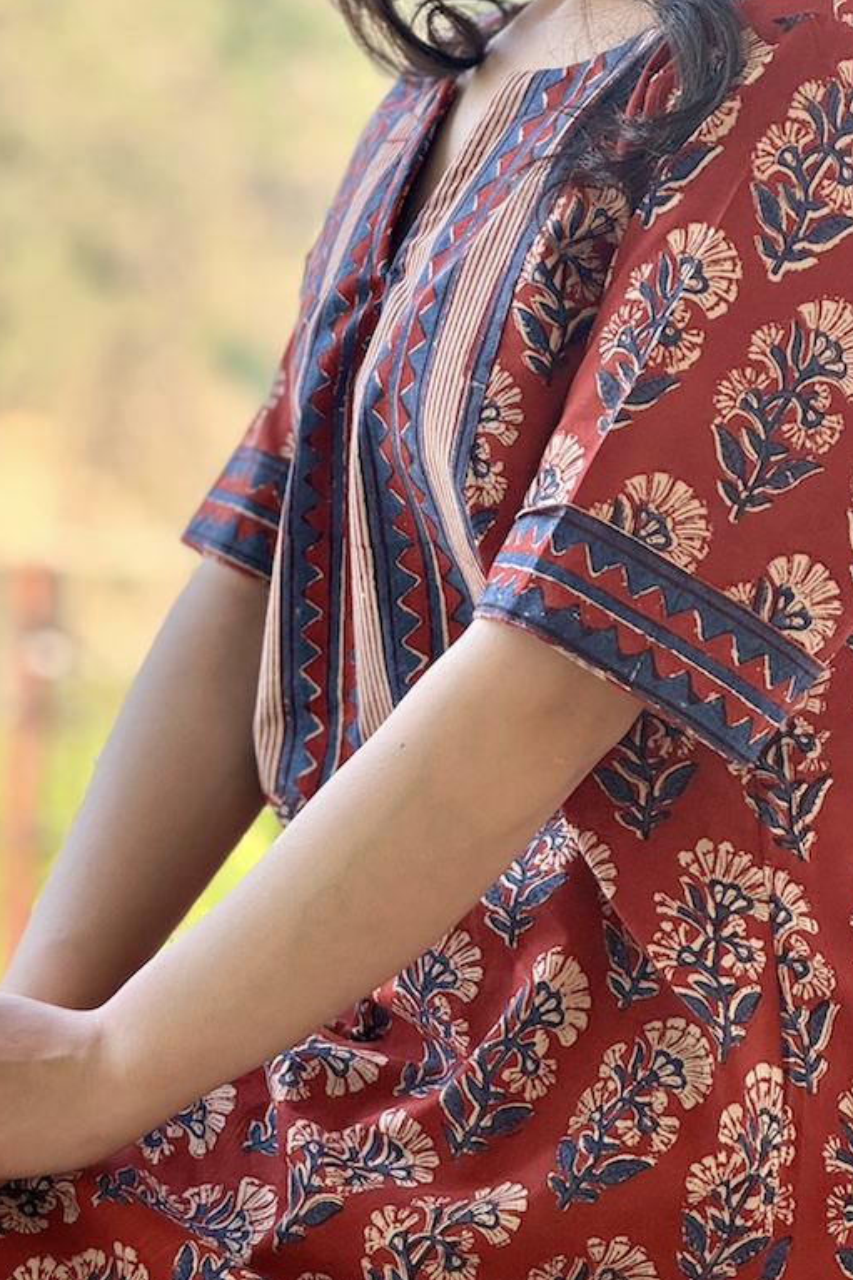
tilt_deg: -7.0
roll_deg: -0.8
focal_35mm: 104
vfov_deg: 19.6
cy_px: 492
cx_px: 375
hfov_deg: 13.2
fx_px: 3698
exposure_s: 1/99
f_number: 2.8
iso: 25
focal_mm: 9
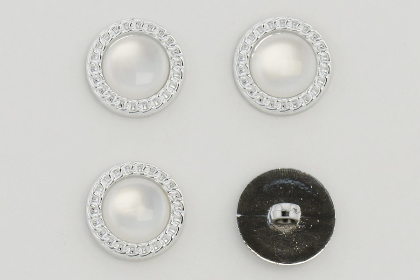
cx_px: 210
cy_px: 140
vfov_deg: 16.6
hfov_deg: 24.6
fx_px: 962
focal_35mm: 82
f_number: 9
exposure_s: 1/500
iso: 200
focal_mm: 55
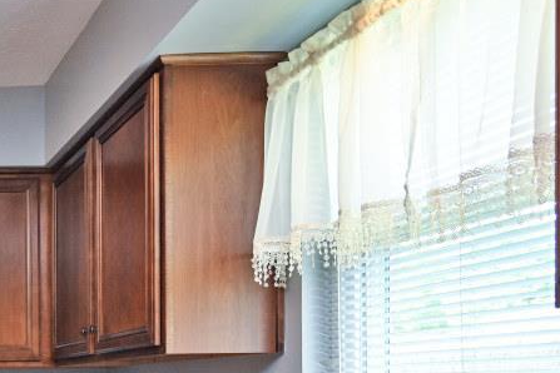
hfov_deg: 31.4
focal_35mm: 47
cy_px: 398
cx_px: -184
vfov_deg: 26.6
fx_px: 731
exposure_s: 1/60
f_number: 4
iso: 320
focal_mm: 14
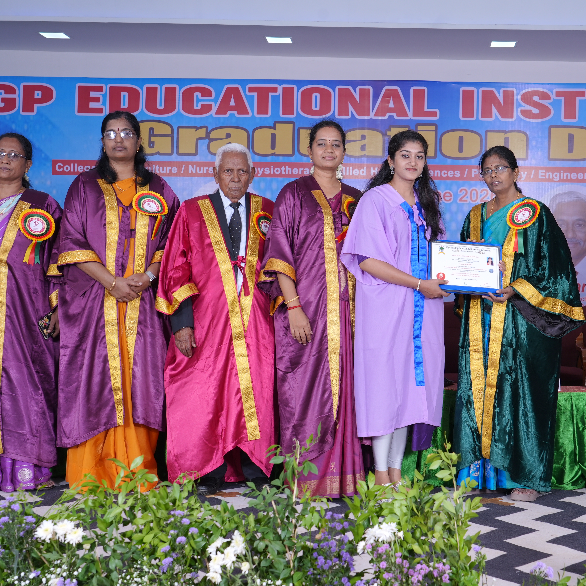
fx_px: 1034
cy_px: 294
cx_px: 407
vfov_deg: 31.6
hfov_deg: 31.3
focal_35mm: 54
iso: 200
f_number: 7.1
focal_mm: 42
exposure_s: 1/160
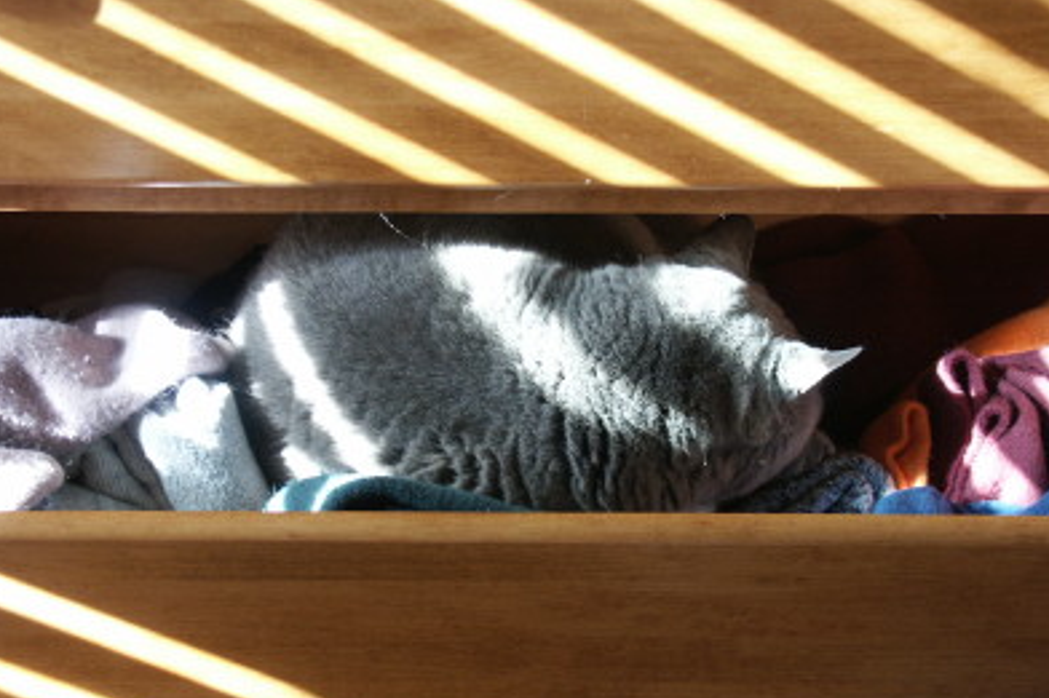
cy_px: 366
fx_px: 1515
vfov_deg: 26.0
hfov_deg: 38.2
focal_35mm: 52
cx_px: 519
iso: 200
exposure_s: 1/10
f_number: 3.5
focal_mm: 12.7
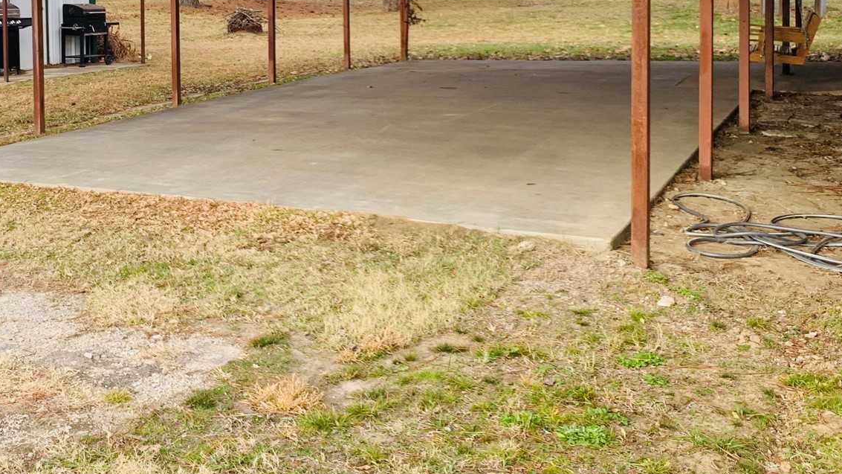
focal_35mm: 48
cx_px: 199
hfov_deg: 41.5
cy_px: 48
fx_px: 1072
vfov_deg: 24.2
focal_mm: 4.25
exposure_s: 1/397
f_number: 1.8
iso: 25
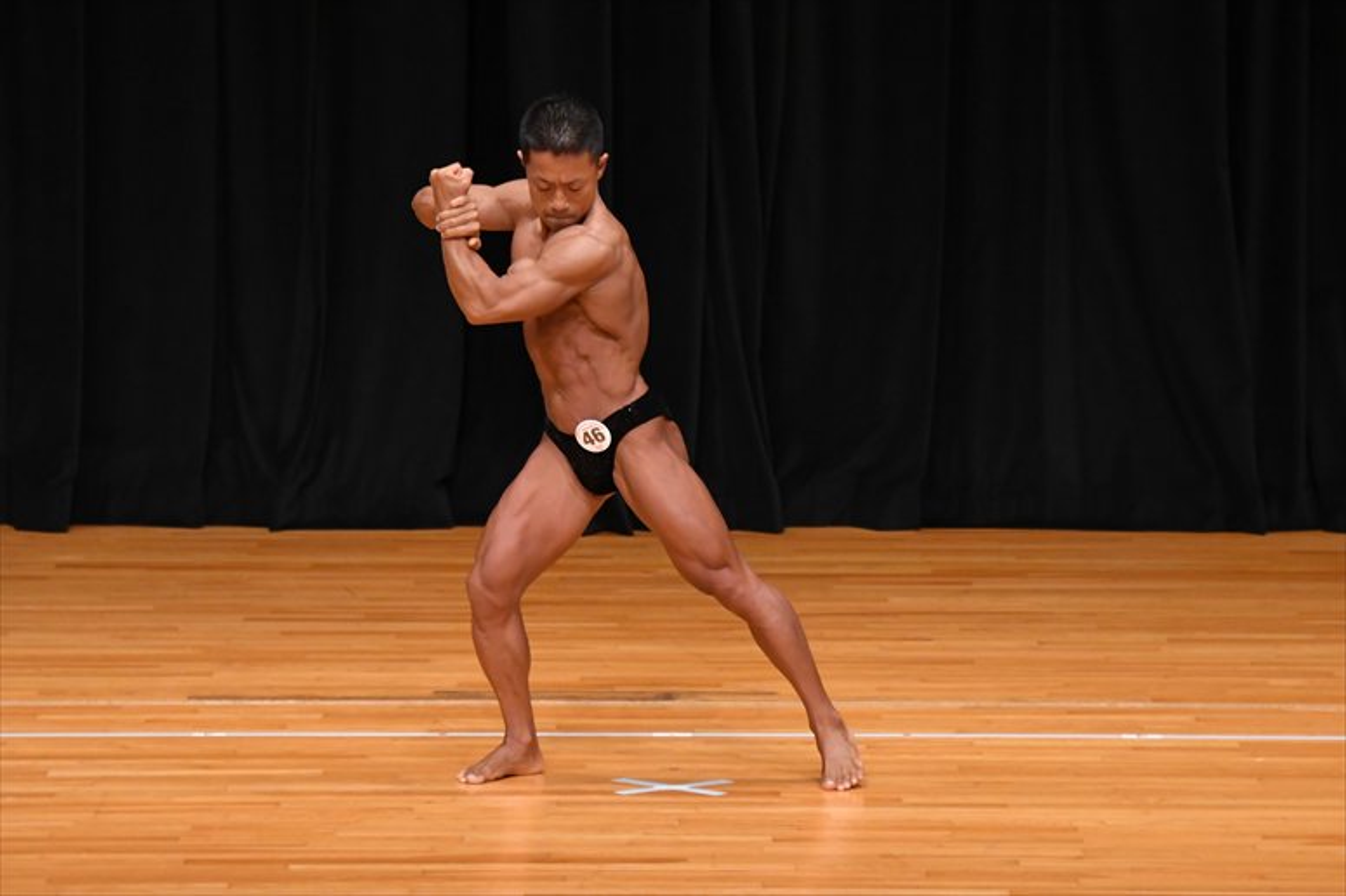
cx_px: 673
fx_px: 11211
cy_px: 448
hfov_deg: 6.9
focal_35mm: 300
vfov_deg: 4.6
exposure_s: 1/400
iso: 3200
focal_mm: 200
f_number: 5.6
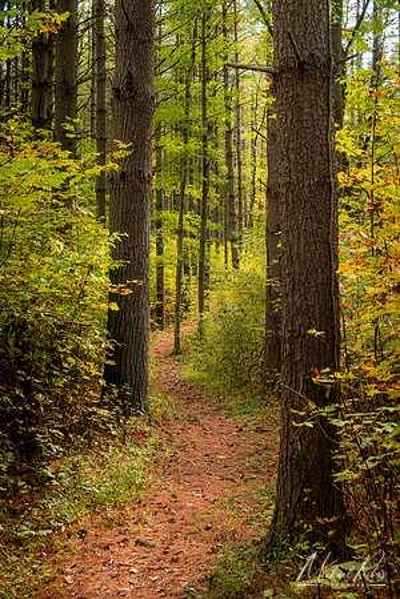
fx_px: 825
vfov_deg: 40.0
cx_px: 200
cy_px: 300
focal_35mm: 50
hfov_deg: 27.3
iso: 800
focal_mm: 33
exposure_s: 1/30
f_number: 9
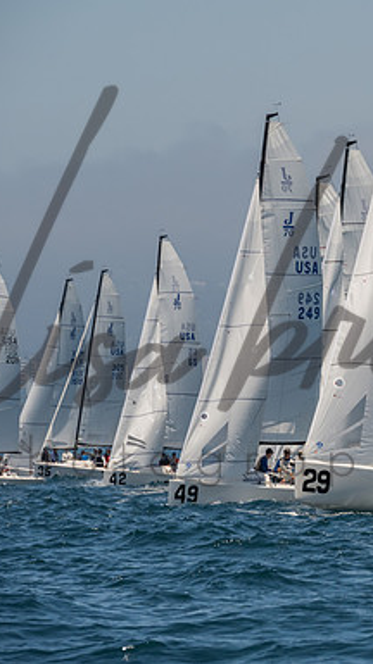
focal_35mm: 316
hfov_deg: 3.8
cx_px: 364
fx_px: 5567
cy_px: 332
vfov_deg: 6.8
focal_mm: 200
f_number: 9
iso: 640
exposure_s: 1/1000
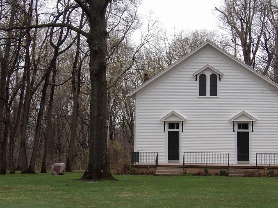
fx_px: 682
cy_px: 104
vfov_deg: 17.4
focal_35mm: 85
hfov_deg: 23.0
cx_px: 146
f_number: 4.1
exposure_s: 1/149
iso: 100
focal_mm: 13
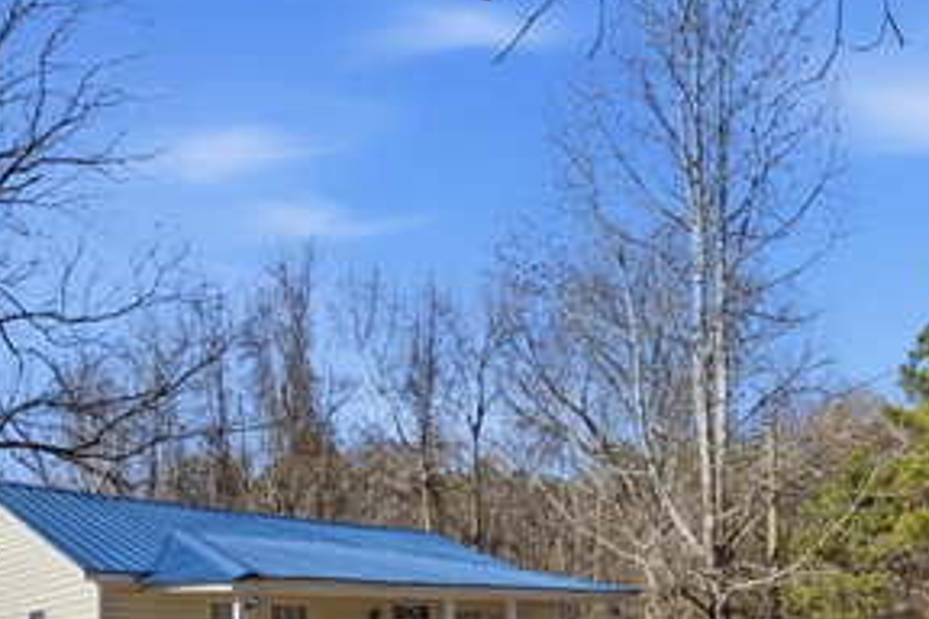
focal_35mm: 30
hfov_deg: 61.3
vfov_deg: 37.8
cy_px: 648
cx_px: 568
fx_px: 774
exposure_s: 1/4000
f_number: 8
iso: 250
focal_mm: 12
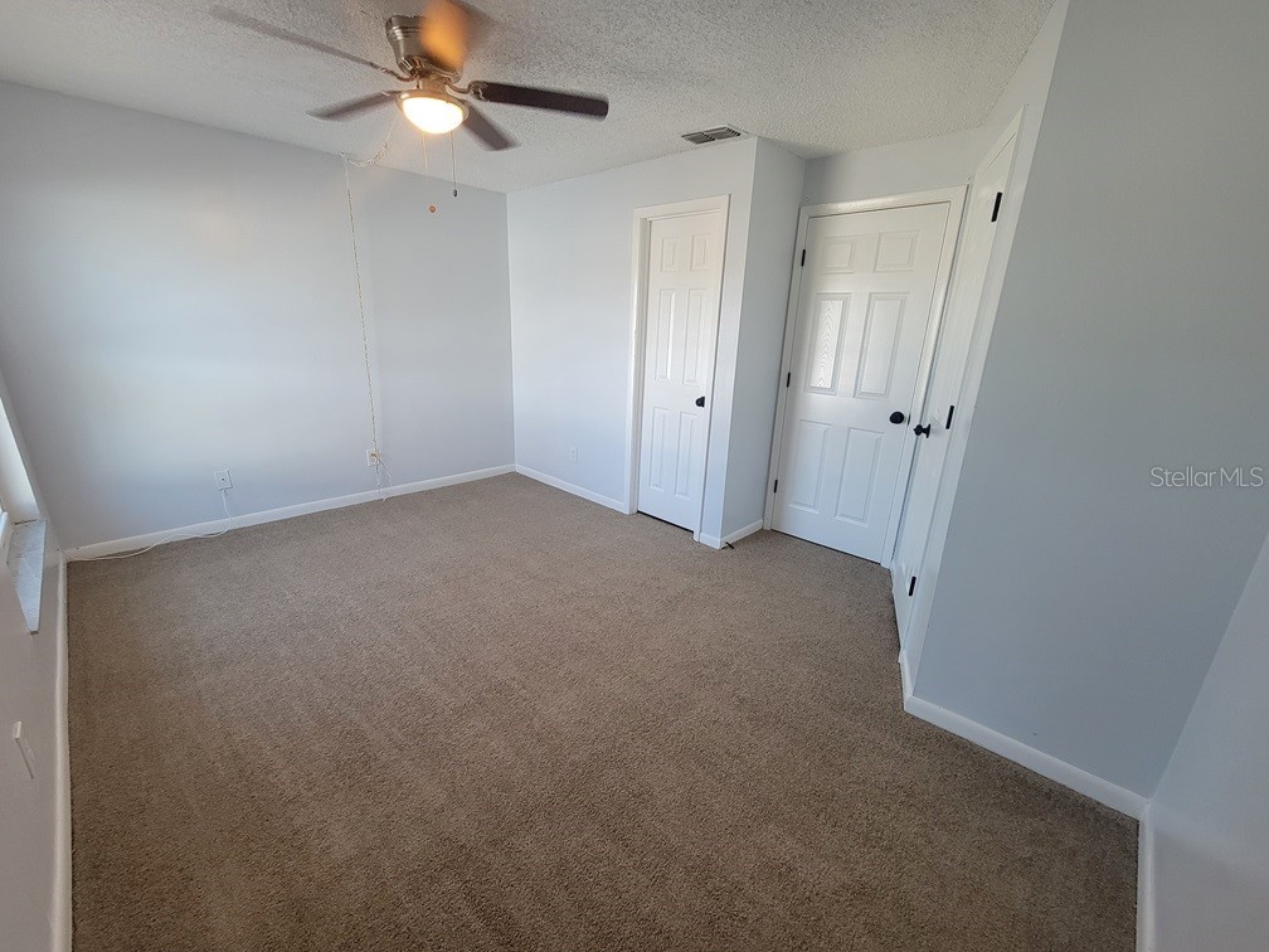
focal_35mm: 13
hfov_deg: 106.2
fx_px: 477
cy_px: 476
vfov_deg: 89.9
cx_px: 634
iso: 160
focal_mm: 2.2
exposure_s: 1/60
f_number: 2.2
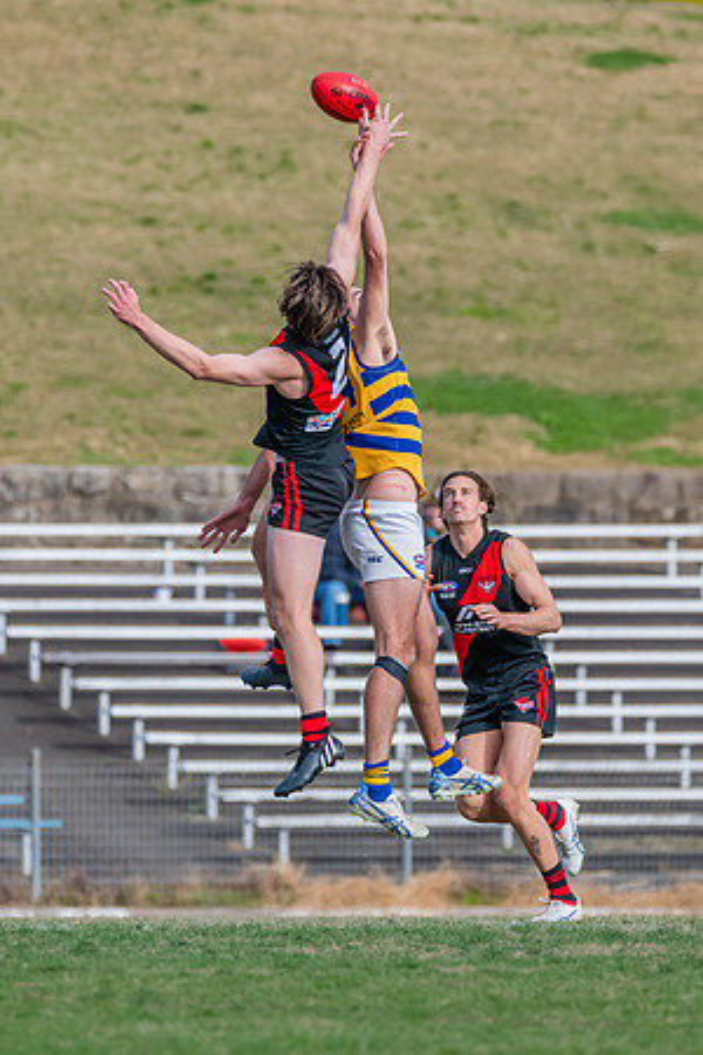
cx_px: 239
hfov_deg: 1.8
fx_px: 22626
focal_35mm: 773
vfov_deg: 2.7
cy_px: 467
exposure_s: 1/1600
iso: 800
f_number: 7.1
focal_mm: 450
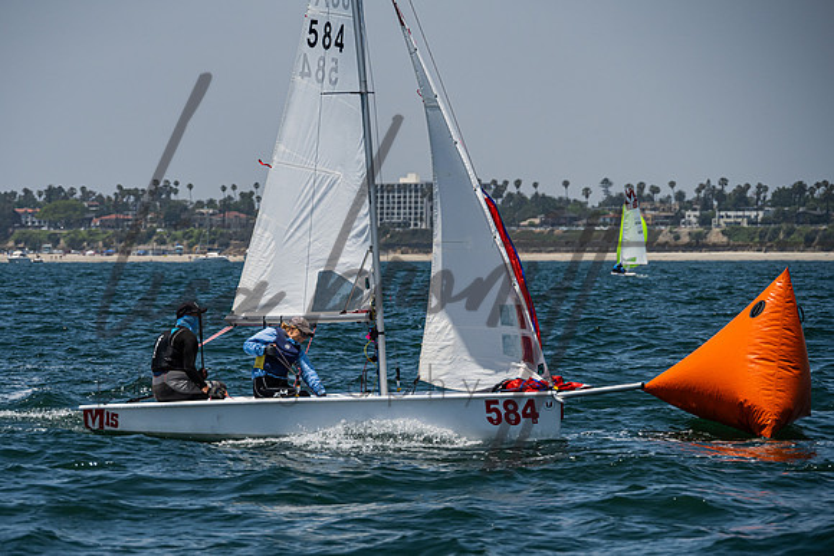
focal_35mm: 251
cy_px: 325
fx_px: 5823
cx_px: 339
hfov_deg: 8.2
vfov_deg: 5.5
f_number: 8
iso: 400
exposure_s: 1/2500
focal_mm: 210
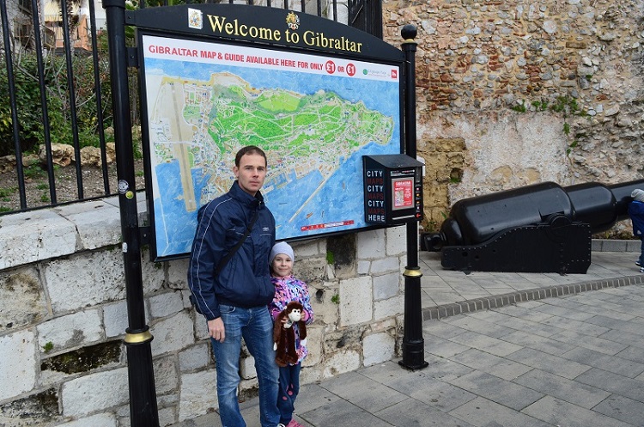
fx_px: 482
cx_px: 322
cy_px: 214
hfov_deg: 67.5
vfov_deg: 47.8
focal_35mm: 27
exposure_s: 1/100
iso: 400
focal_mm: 18
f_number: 9
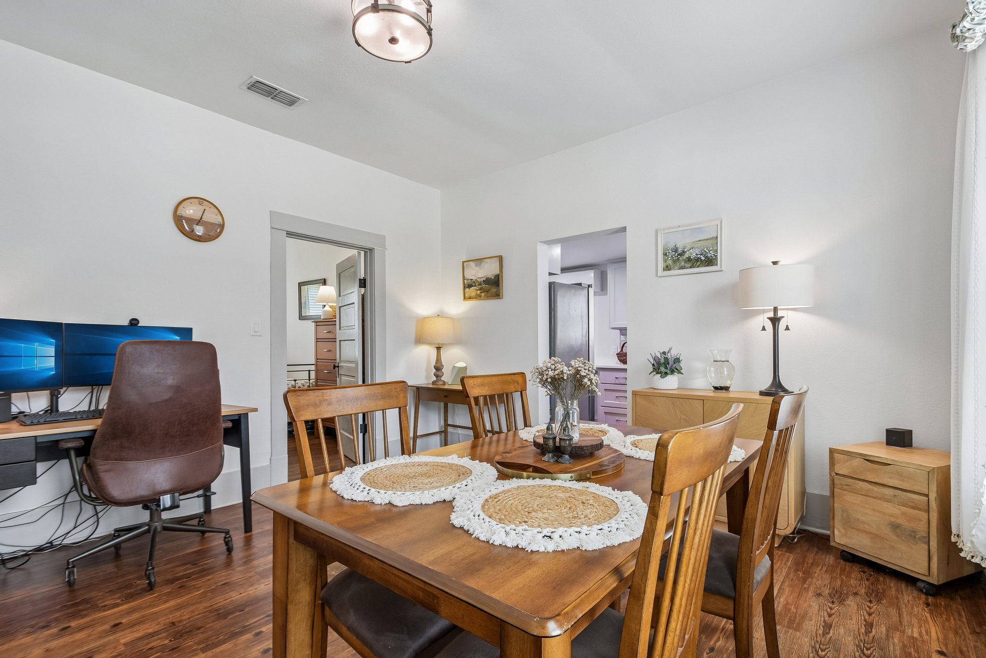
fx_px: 438
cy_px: 333
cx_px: 506
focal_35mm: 16
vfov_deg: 73.7
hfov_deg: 96.7
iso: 400
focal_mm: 10
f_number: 8
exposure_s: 1/8
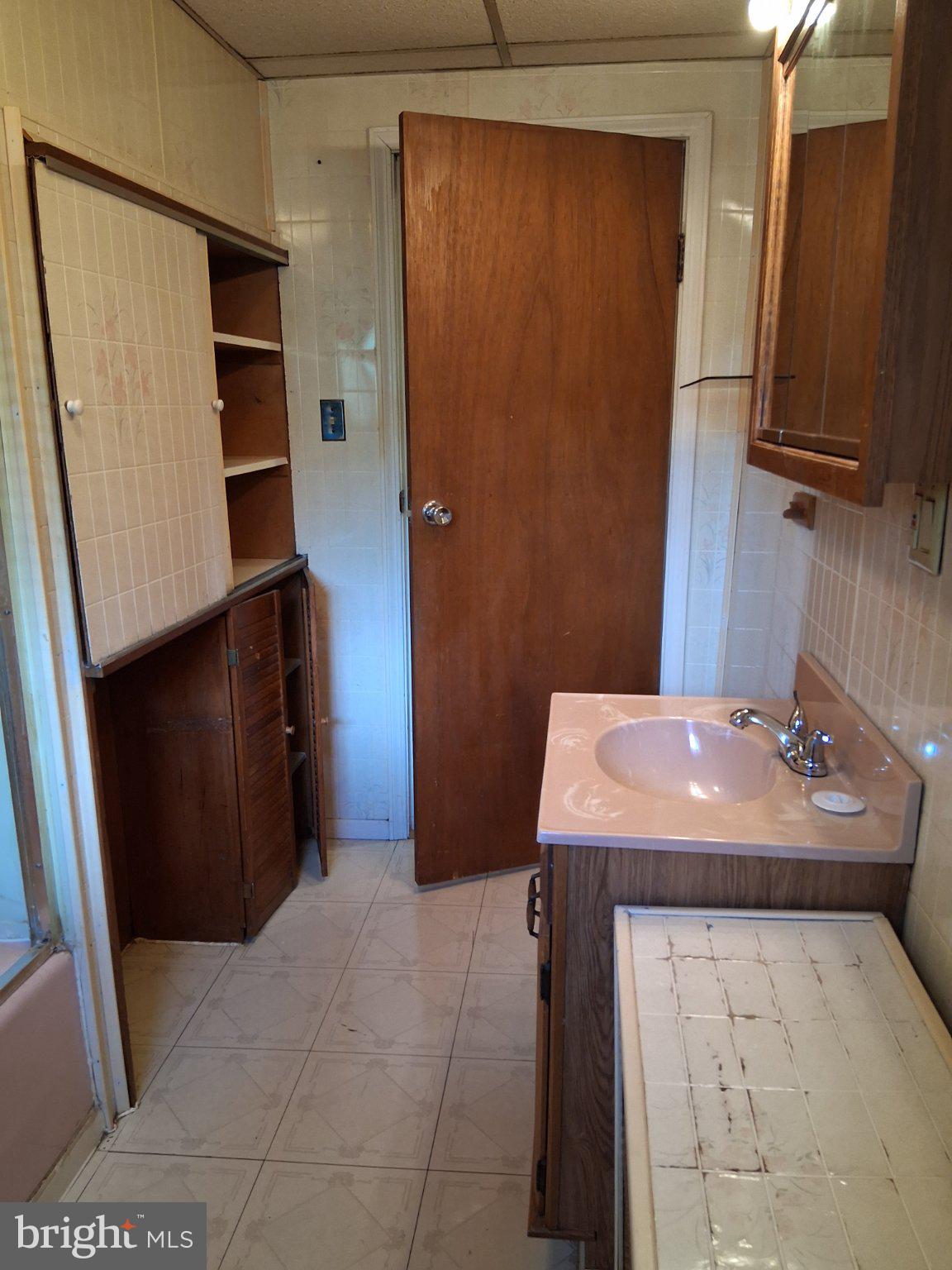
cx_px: 476
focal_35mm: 26
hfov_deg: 53.1
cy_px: 635
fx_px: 953
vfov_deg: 67.3
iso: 500
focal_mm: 3.98
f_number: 1.8
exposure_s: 1/50
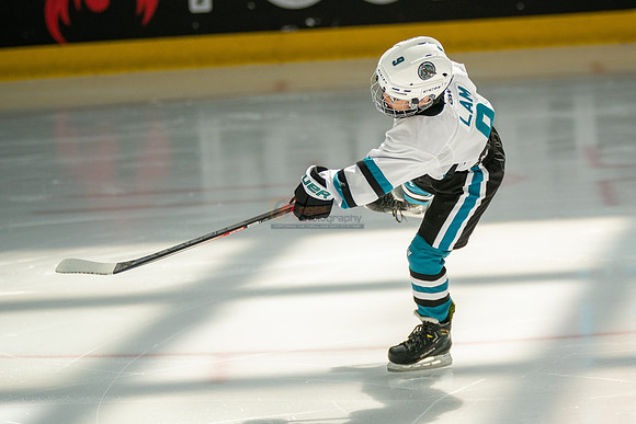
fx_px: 4433
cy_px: 198
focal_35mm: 251
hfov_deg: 8.2
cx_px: 438
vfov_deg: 5.5
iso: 1600
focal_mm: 176
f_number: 2.8
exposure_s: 1/6400
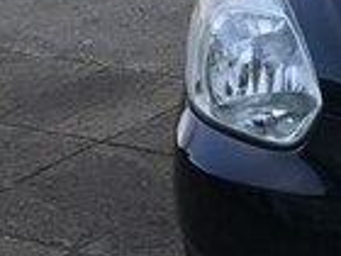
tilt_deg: -18.7
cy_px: -57
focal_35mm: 137
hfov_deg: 11.9
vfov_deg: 10.6
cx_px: 801
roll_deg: +4.0
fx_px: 1350
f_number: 2.2
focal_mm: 4.15
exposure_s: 1/368
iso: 25
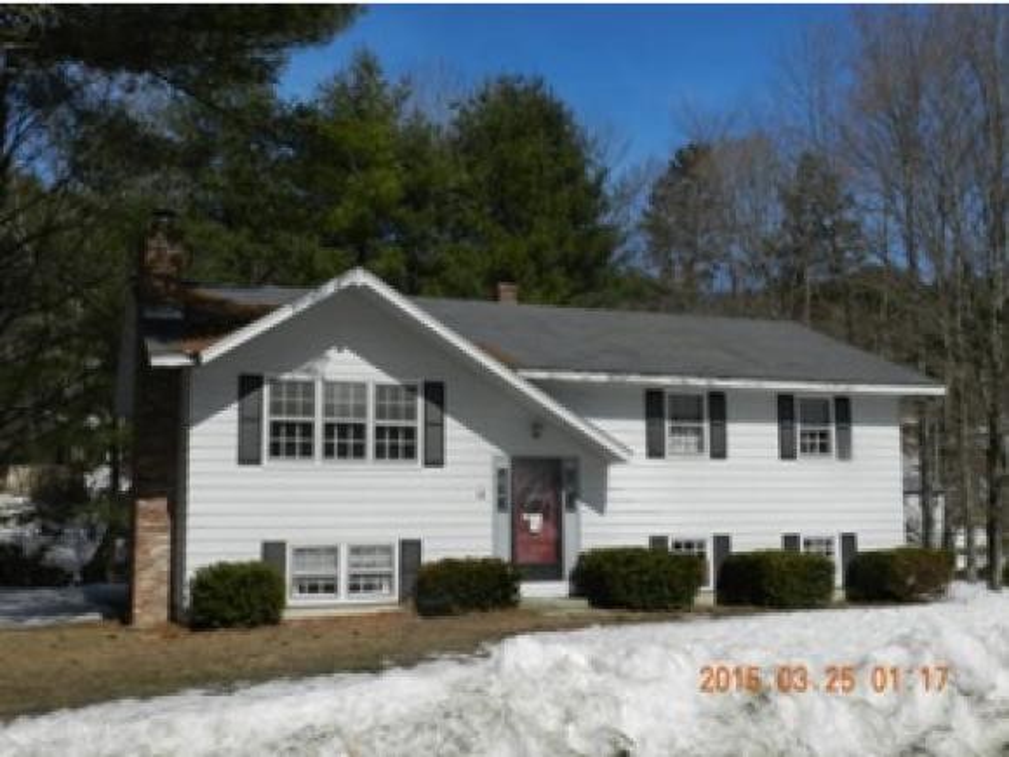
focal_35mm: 38
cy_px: 378
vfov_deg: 37.7
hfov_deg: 49.0
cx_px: 504
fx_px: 1108
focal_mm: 6.7
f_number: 6.3
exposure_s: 1/1000
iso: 160
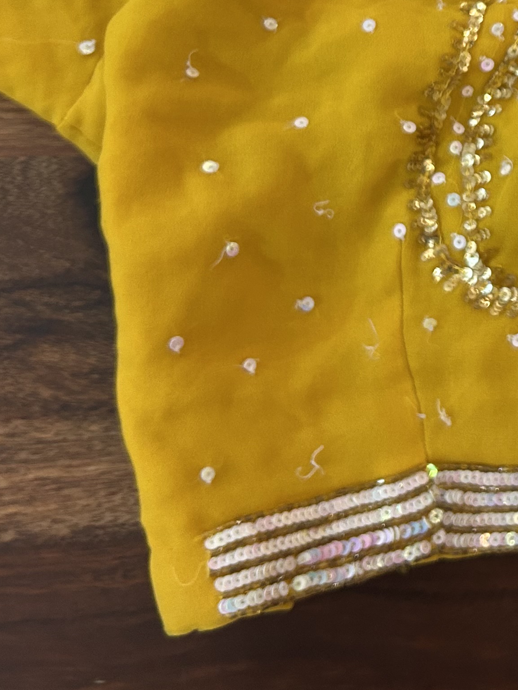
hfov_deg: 20.1
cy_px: 80
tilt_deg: -75.1
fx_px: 1357
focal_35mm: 68
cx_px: 646
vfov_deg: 27.6
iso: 200
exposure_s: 1/50
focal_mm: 5.7
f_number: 1.5
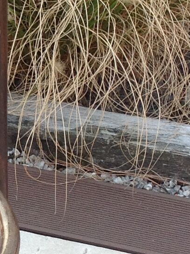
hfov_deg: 8.6
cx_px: -117
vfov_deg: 11.8
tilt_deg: -30.8
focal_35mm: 167
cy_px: 108
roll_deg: +4.1
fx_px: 1225
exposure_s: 1/120
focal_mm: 4.28
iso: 64
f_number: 2.4
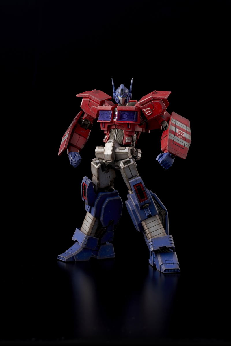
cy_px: 173
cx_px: 116
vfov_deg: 20.4
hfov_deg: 13.7
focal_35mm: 100
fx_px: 962
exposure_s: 1/125
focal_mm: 100
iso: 100
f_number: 16
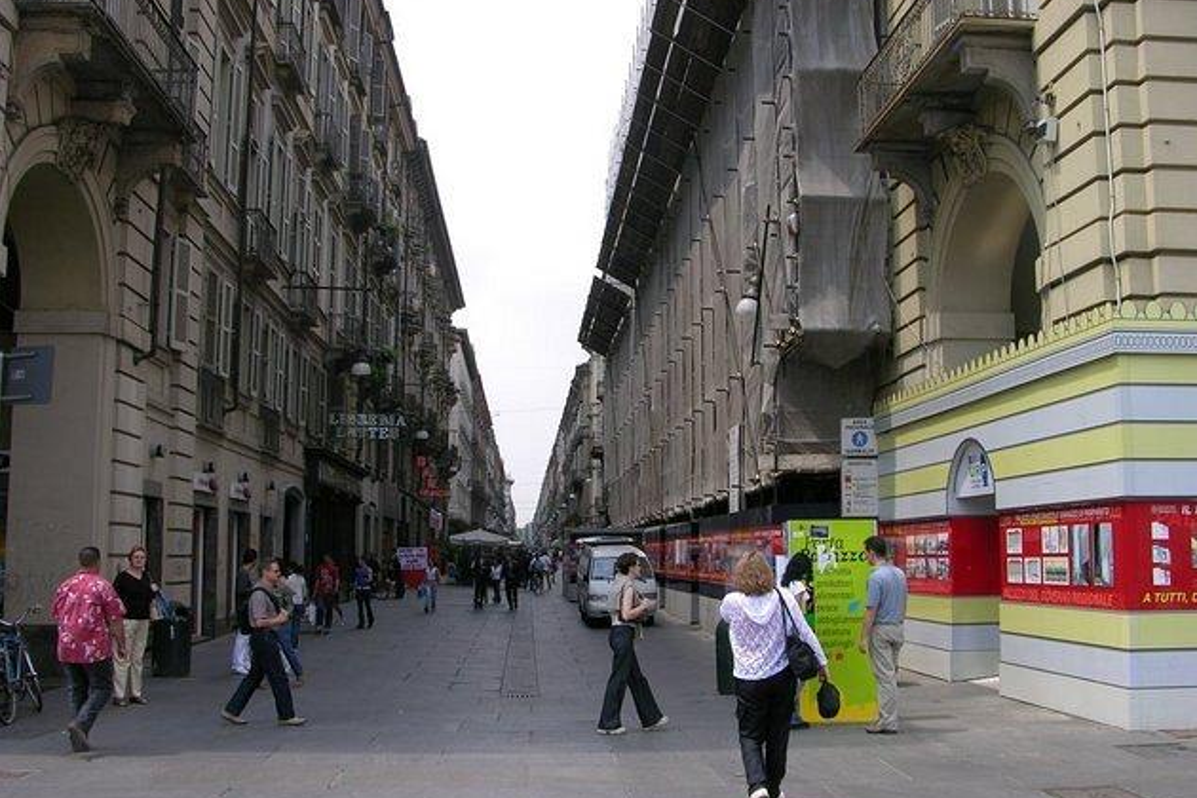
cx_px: 606
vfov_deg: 35.9
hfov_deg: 51.9
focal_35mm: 37
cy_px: 428
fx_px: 1230
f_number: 5.6
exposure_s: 1/188
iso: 50
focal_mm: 8.9
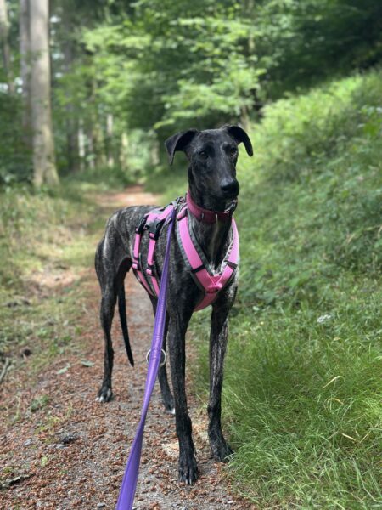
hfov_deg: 30.3
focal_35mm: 48
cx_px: 191
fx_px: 706
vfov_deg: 39.7
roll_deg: -0.7
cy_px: 255
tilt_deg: -3.5
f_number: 1.78
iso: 80
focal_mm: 6.86
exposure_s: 1/282
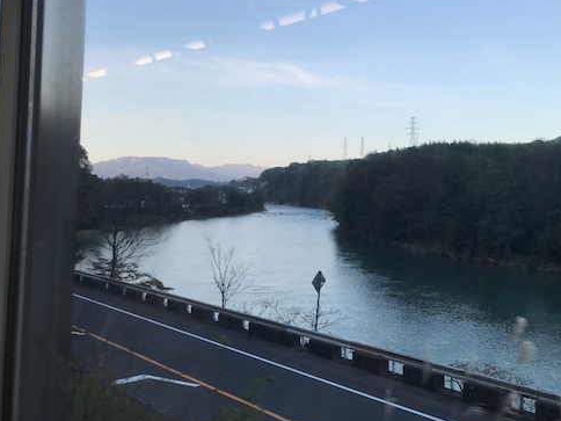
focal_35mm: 37
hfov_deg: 49.7
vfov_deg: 38.5
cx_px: 349
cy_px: 174
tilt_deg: +3.2
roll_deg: -2.9
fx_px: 600
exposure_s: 1/409
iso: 20
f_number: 1.8
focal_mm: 3.99
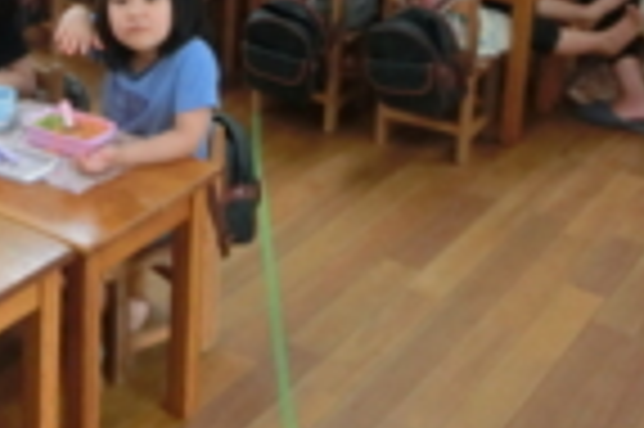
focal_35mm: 70
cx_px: 45
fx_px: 1251
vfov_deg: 18.4
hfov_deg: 27.7
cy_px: -90
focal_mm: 4.24
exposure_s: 1/125
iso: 400
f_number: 3
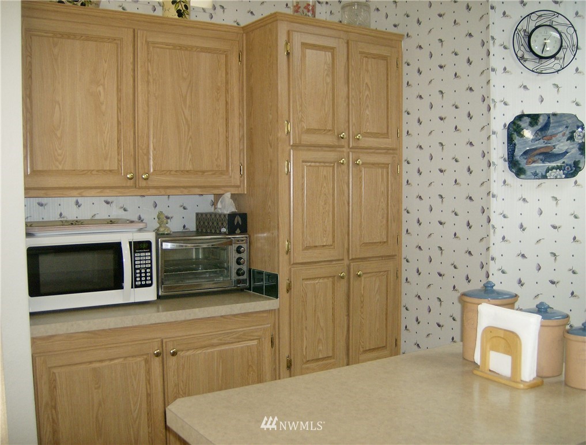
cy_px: 222
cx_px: 293
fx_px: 612
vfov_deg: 39.9
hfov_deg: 51.2
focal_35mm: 36
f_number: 2.8
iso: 200
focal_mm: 6
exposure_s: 1/60
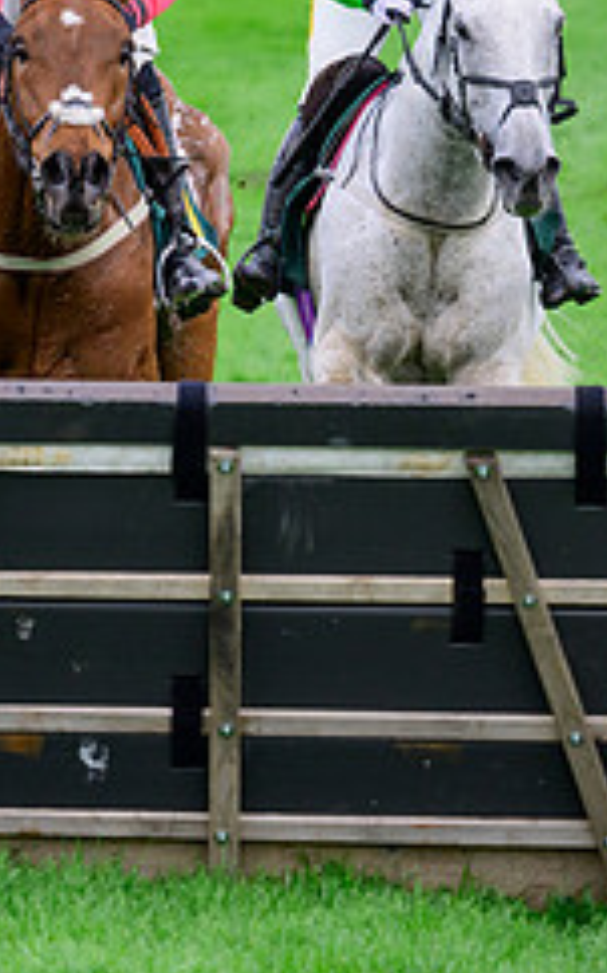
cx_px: -578
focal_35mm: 651
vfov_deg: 3.2
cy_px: 518
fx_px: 17251
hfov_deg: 2.0
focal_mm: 220
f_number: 6.3
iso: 1000
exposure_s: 1/1250
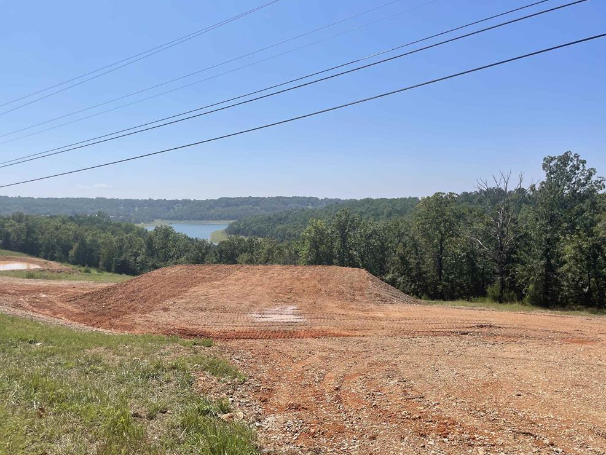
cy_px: 231
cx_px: 304
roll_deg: +1.6
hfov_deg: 65.3
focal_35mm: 27
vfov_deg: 51.4
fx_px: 473
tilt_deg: -3.1
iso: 32
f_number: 1.6
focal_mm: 4.2
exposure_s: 1/5814
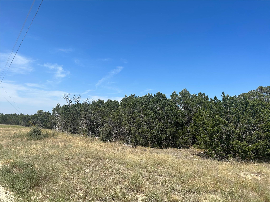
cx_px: 135
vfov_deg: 53.1
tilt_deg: +5.2
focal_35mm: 26
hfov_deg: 67.3
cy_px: 101
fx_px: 203
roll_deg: -2.0
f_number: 1.5
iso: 50
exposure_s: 1/4630
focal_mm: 5.7
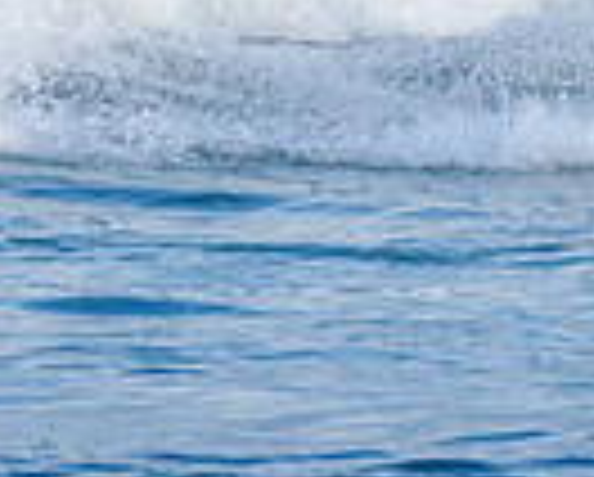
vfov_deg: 0.6
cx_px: 716
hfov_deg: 0.8
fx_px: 44473
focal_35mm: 2526
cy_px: -218
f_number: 5.6
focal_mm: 500
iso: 360
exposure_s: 1/1250
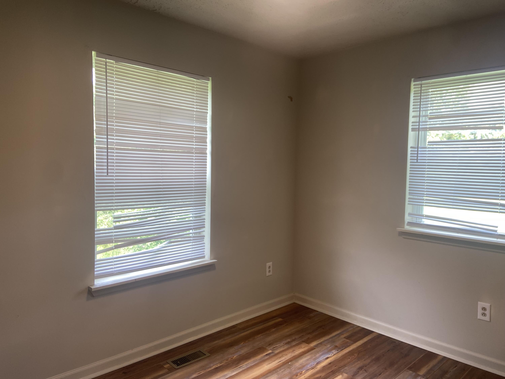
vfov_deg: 53.1
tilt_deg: -5.4
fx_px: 379
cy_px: 190
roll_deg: -1.0
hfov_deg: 67.3
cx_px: 252
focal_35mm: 26
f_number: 1.8
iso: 64
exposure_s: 1/120
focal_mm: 4.25
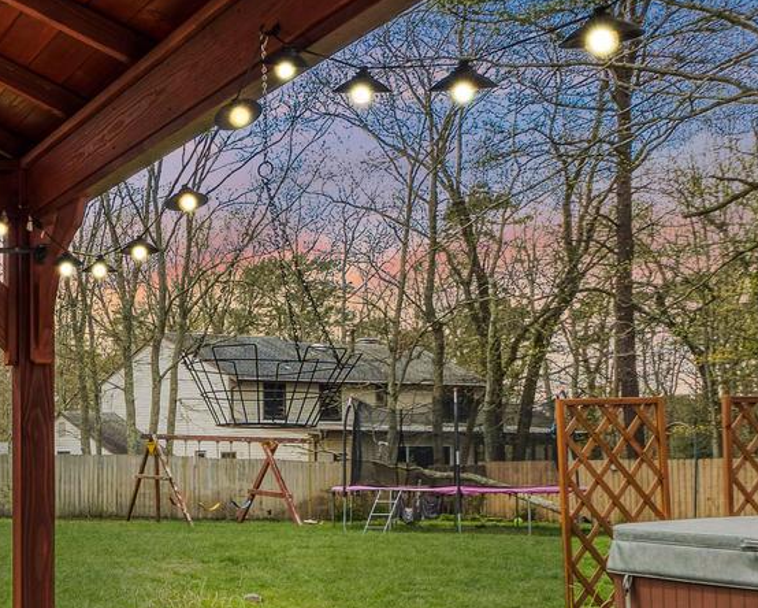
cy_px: 439
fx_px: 1167
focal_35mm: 52
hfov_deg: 27.6
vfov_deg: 28.8
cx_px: -311
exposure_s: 1/7
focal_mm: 10
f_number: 10
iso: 200
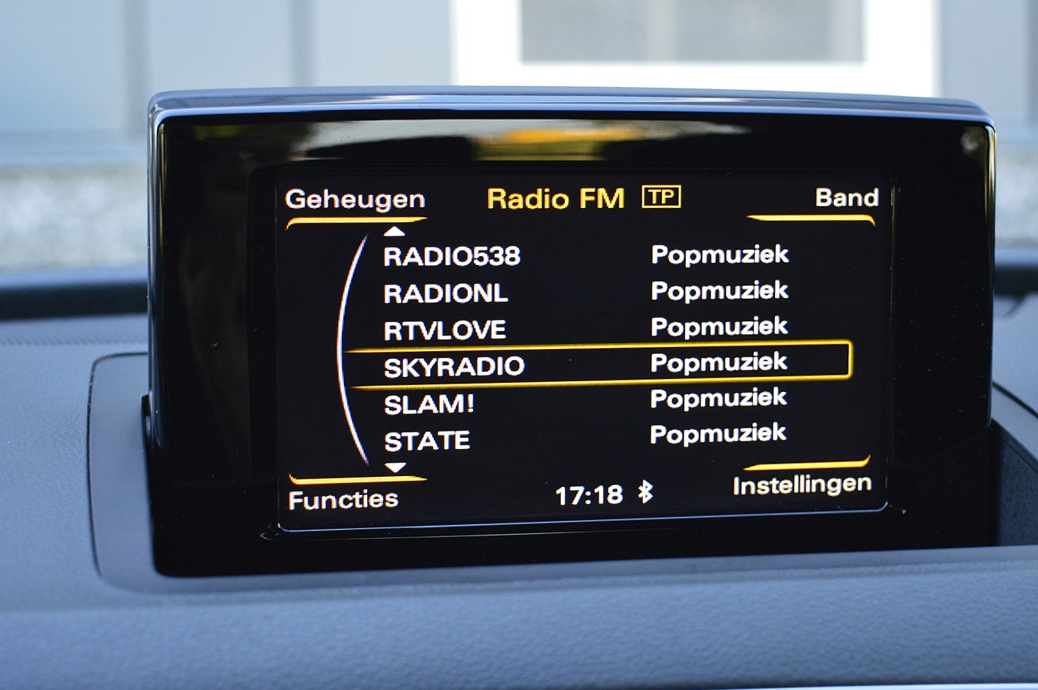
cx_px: 521
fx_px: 1931
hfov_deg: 30.1
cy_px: 361
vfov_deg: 20.3
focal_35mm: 67
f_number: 5.6
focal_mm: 42
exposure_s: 1/60
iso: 800
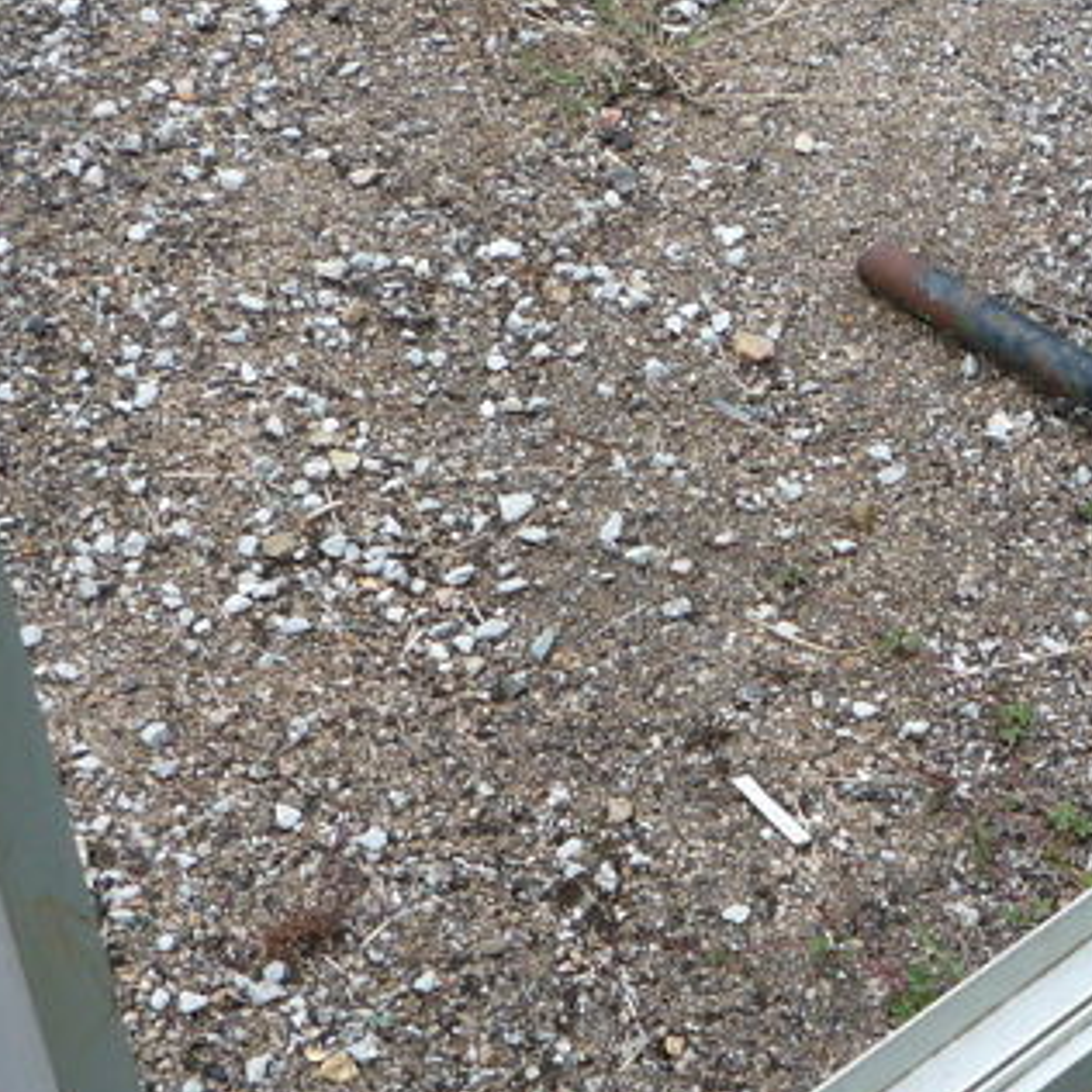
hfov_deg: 20.5
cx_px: 812
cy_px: 560
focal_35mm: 84
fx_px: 2998
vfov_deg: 20.6
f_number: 4
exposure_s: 1/200
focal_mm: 5.2
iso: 100
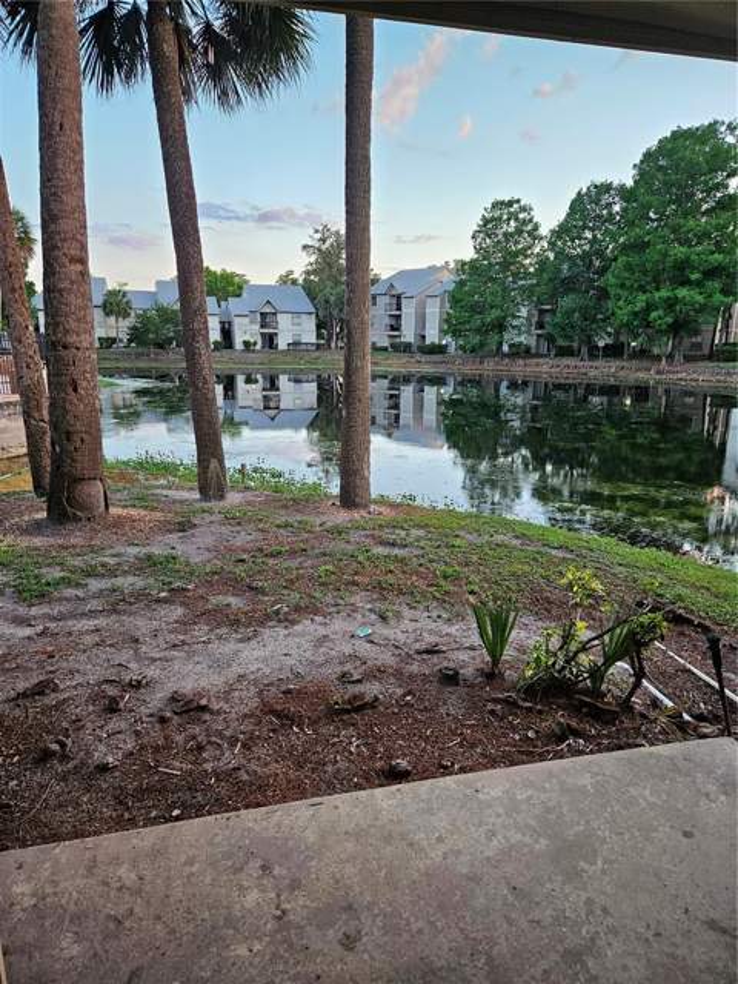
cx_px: 369
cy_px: 492
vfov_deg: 73.9
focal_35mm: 23
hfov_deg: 58.9
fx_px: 654
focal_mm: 5.4
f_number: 1.8
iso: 160
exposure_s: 1/120
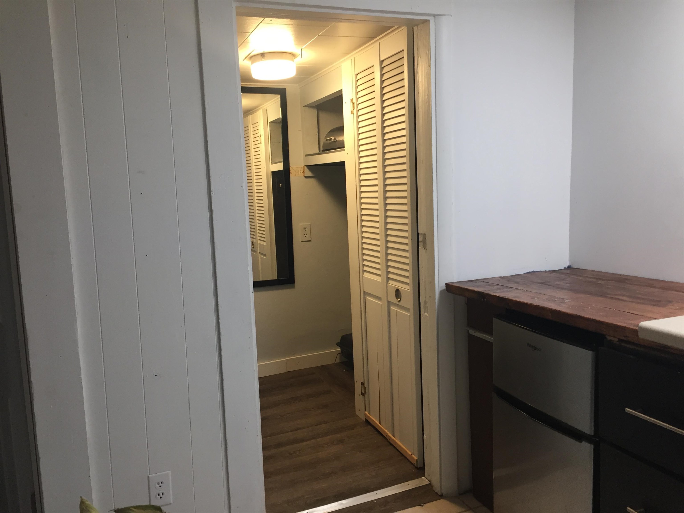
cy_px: 256
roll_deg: +0.6
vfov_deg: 48.2
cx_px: 342
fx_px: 573
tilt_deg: -8.2
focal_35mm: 29
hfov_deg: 61.7
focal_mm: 4.15
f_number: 2.2
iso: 64
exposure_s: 1/30
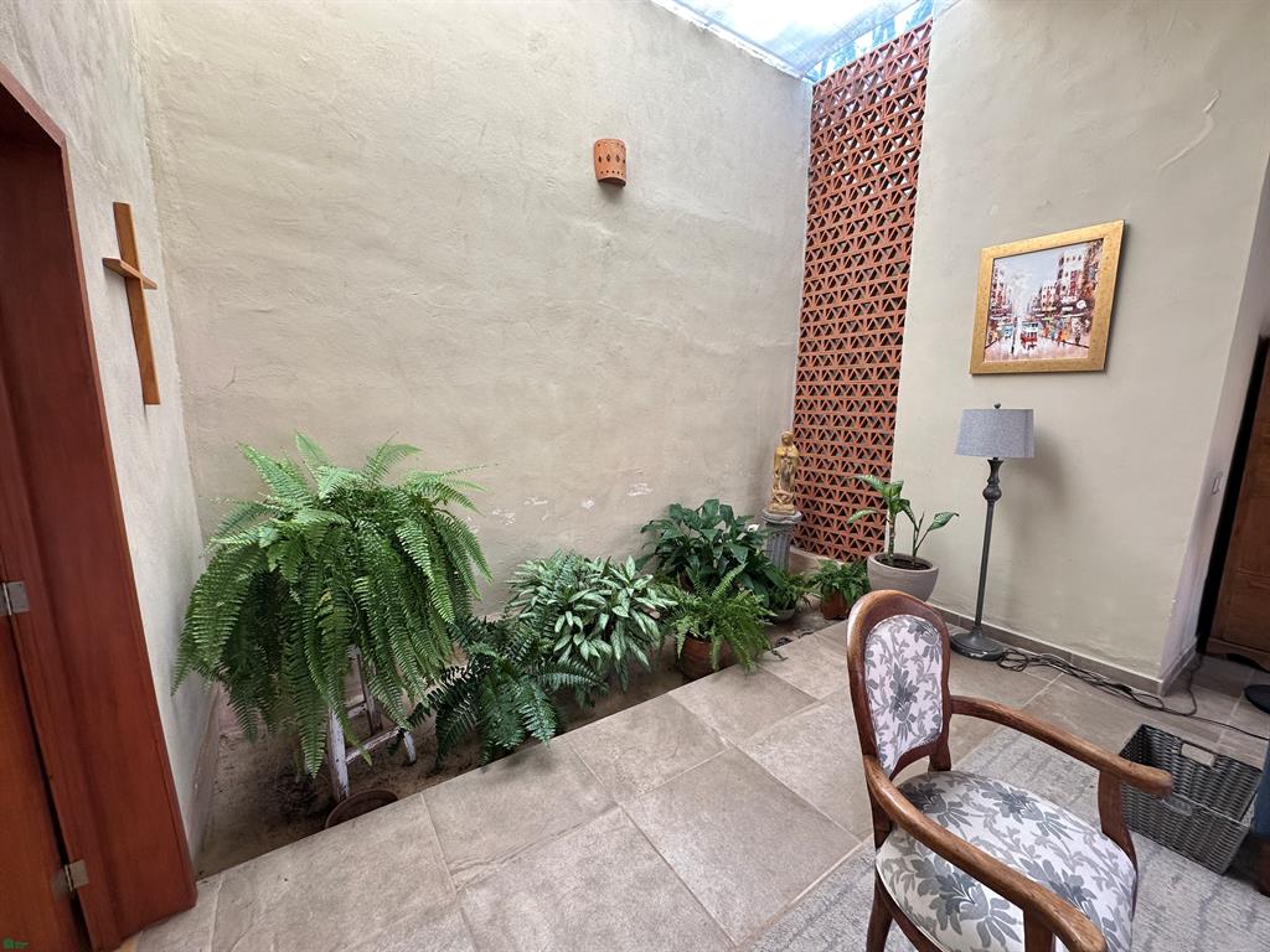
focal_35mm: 14
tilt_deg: -8.9
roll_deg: +1.2
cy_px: 476
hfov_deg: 102.1
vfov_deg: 85.7
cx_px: 635
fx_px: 514
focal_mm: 2.22
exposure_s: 1/99
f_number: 2.2
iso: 100
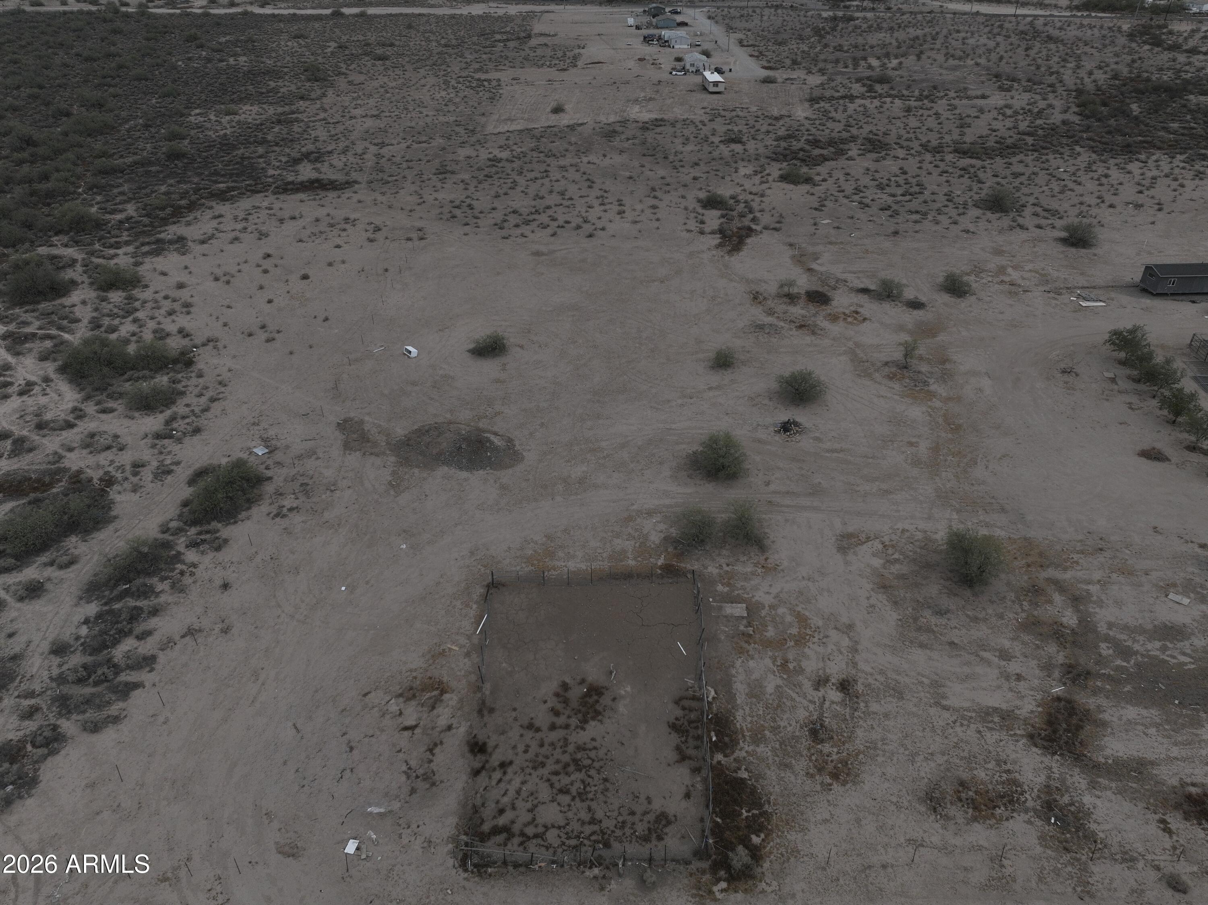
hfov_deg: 71.6
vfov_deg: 56.8
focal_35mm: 24
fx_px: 837
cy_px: 452
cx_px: 604
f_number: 4
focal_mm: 12.29
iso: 100
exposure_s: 1/8000
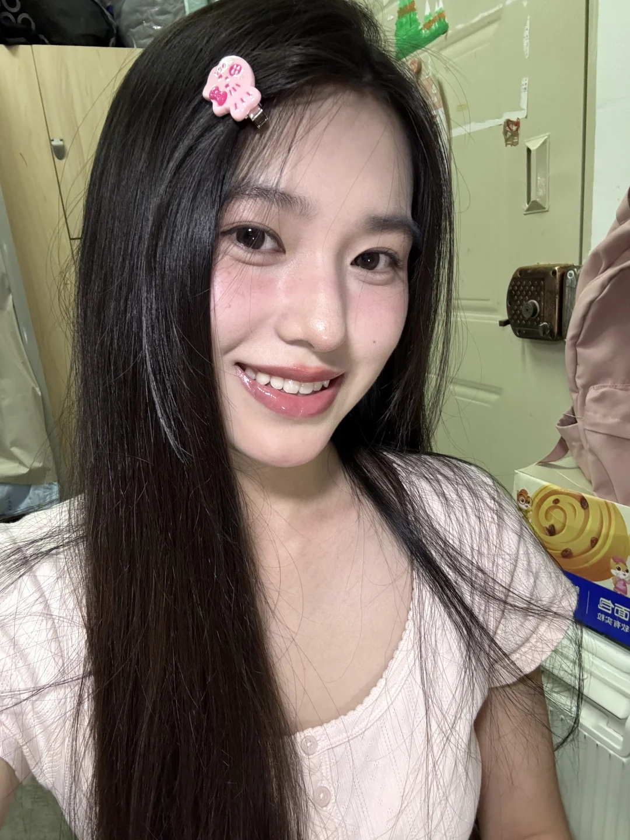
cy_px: 420
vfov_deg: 73.9
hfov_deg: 58.9
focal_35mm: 23
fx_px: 558
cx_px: 315
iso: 250
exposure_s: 1/33
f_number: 1.9
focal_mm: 2.69
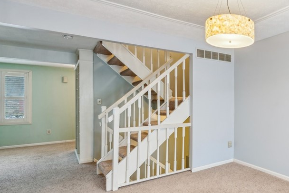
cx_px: 246
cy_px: 95
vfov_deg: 51.3
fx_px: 201
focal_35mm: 25
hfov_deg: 62.9
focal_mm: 14
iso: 100
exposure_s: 1/6
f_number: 11
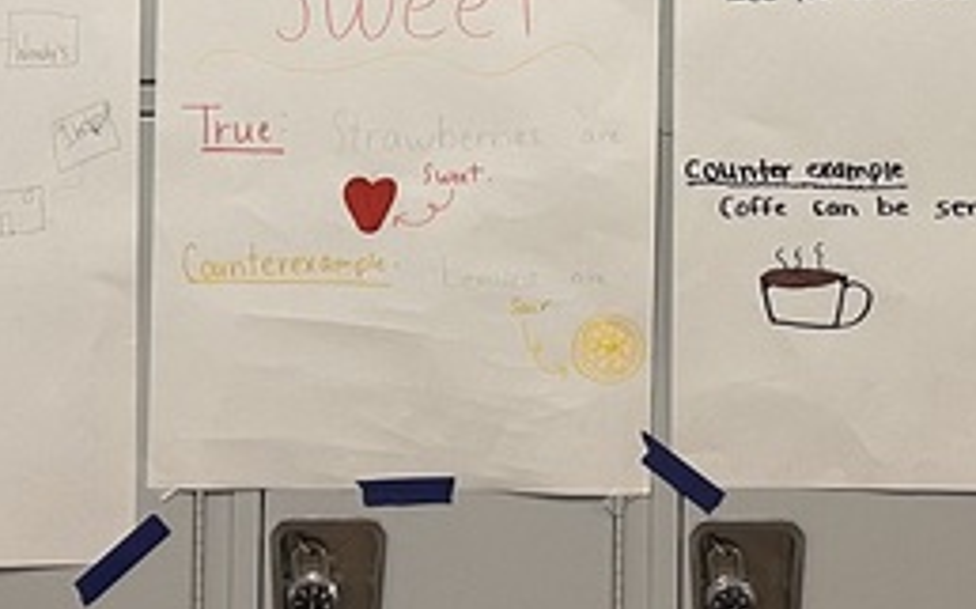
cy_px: -102
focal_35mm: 101
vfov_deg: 12.7
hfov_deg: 20.6
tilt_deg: -0.3
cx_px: 537
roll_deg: -1.0
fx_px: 2685
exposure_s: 1/120
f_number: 1.78
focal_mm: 6.86
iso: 200
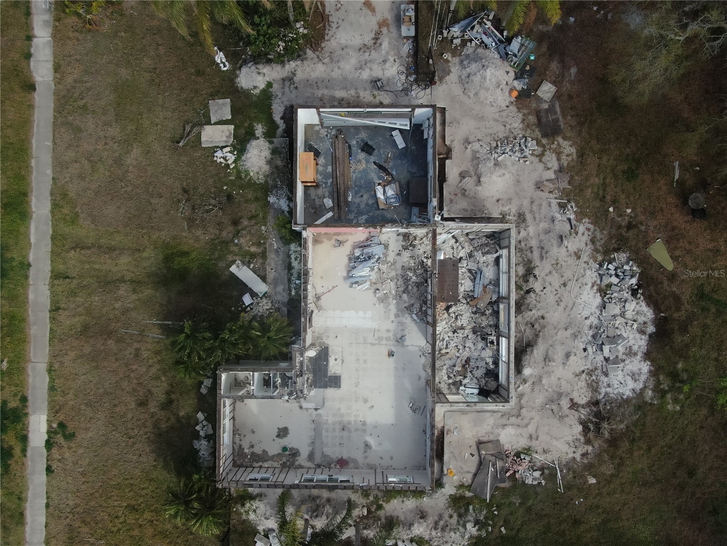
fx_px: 504
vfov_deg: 56.8
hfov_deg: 71.6
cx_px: 364
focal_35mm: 24
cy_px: 273
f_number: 2.8
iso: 400
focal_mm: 4.39
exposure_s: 1/4000
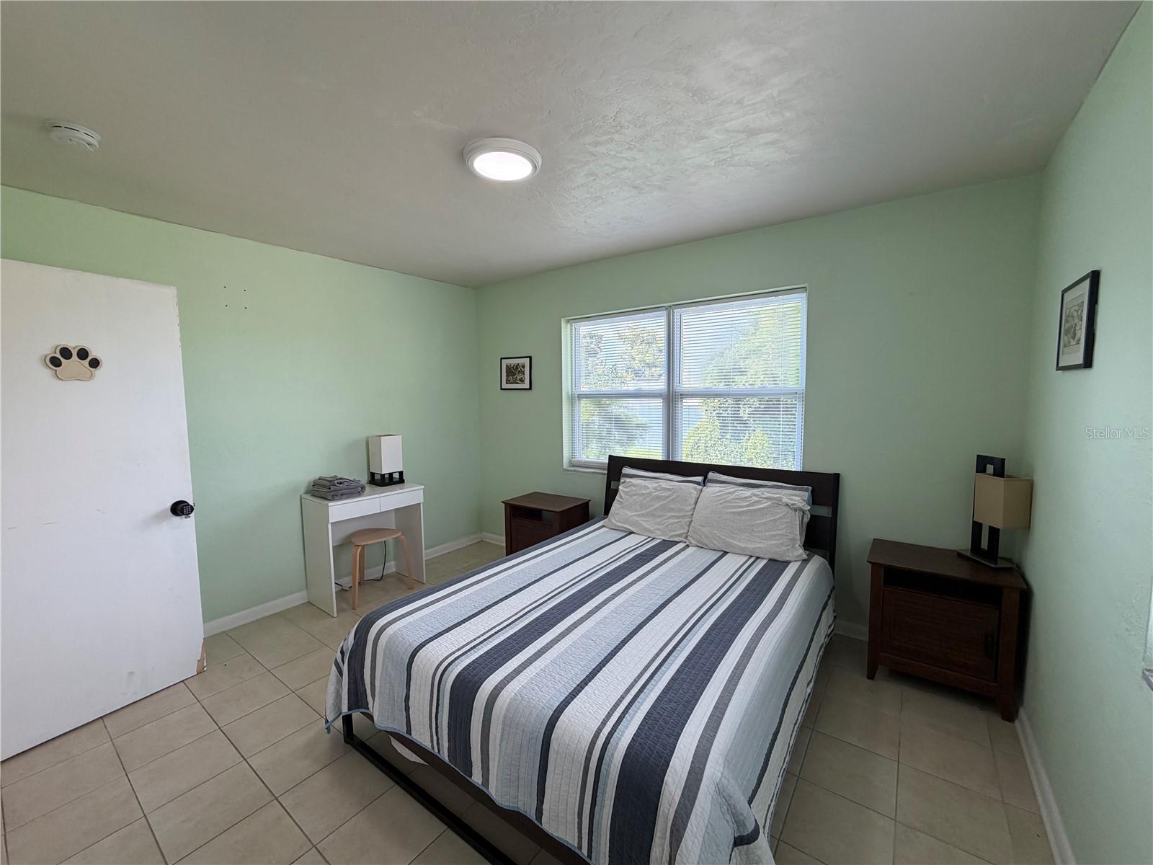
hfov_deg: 102.1
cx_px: 576
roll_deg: +2.2
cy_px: 432
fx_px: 466
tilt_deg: -5.8
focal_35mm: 14
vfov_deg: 85.7
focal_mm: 2.22
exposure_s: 1/121
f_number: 2.2
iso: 80
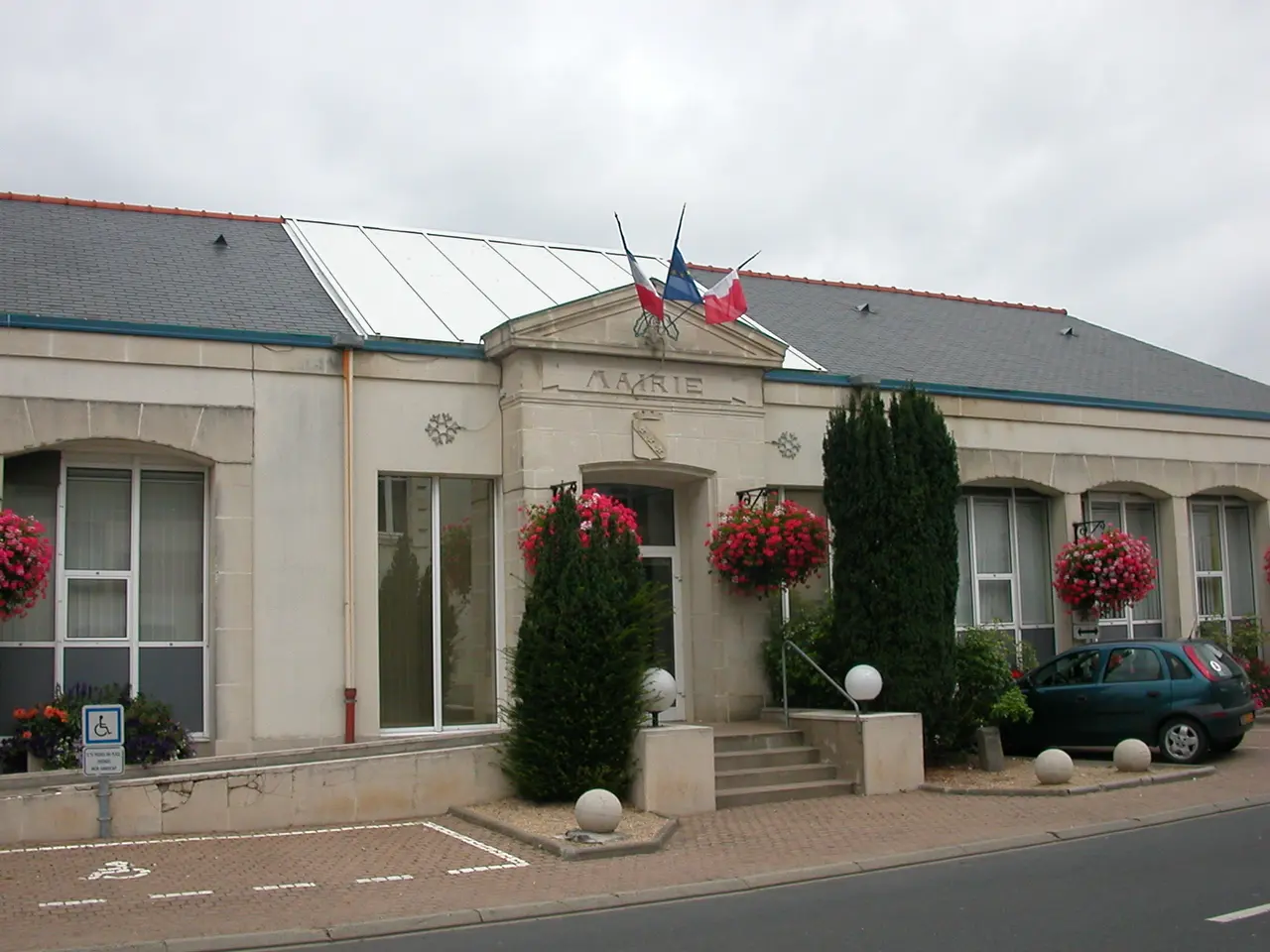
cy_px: 476
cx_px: 635
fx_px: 1357
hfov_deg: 50.1
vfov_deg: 38.7
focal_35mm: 37
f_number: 4.5
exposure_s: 1/600
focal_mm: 5.6
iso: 100
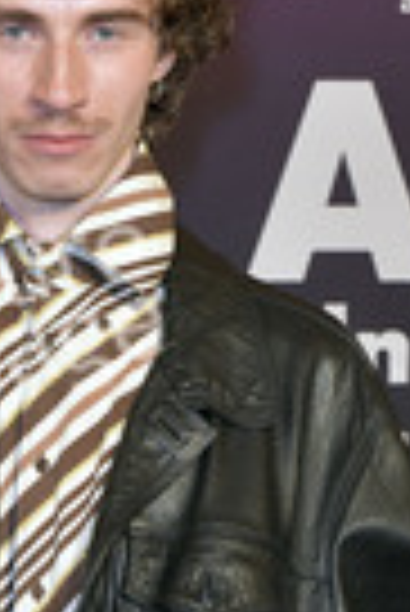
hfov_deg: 10.4
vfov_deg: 15.3
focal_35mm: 132
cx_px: 63
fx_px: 2249
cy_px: 558
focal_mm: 45
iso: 1600
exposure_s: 1/250
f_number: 6.3
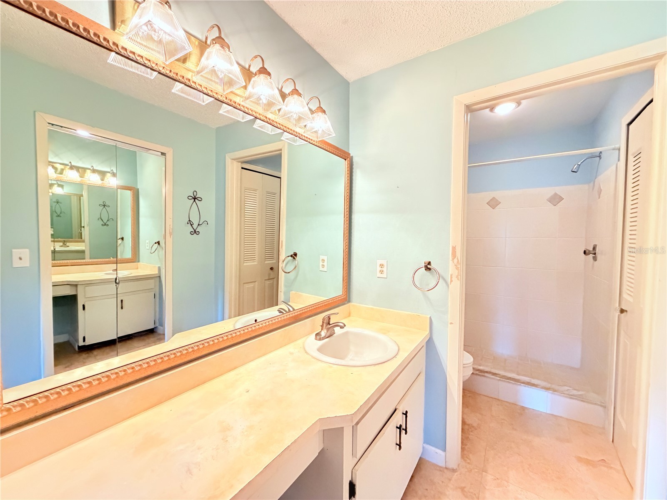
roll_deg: -0.5
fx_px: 270
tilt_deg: -2.8
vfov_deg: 85.7
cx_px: 334
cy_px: 250
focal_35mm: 14
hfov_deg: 102.1
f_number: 2.2
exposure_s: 1/40
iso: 1250
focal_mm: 2.22
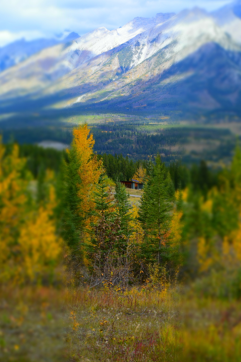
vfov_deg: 23.8
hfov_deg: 16.0
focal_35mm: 86
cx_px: 123
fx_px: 859
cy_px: 179
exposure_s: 1/250
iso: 400
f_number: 10
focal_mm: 55
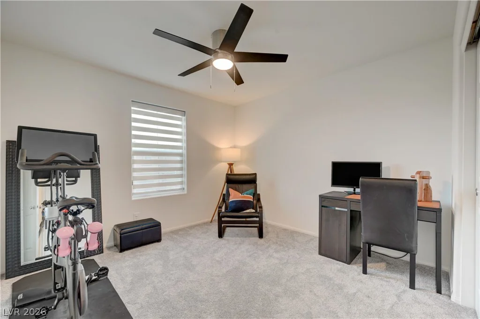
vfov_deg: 81.1
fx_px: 187
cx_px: 240
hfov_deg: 104.3
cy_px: 160
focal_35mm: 14
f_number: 8
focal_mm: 14
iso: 800
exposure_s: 1/8
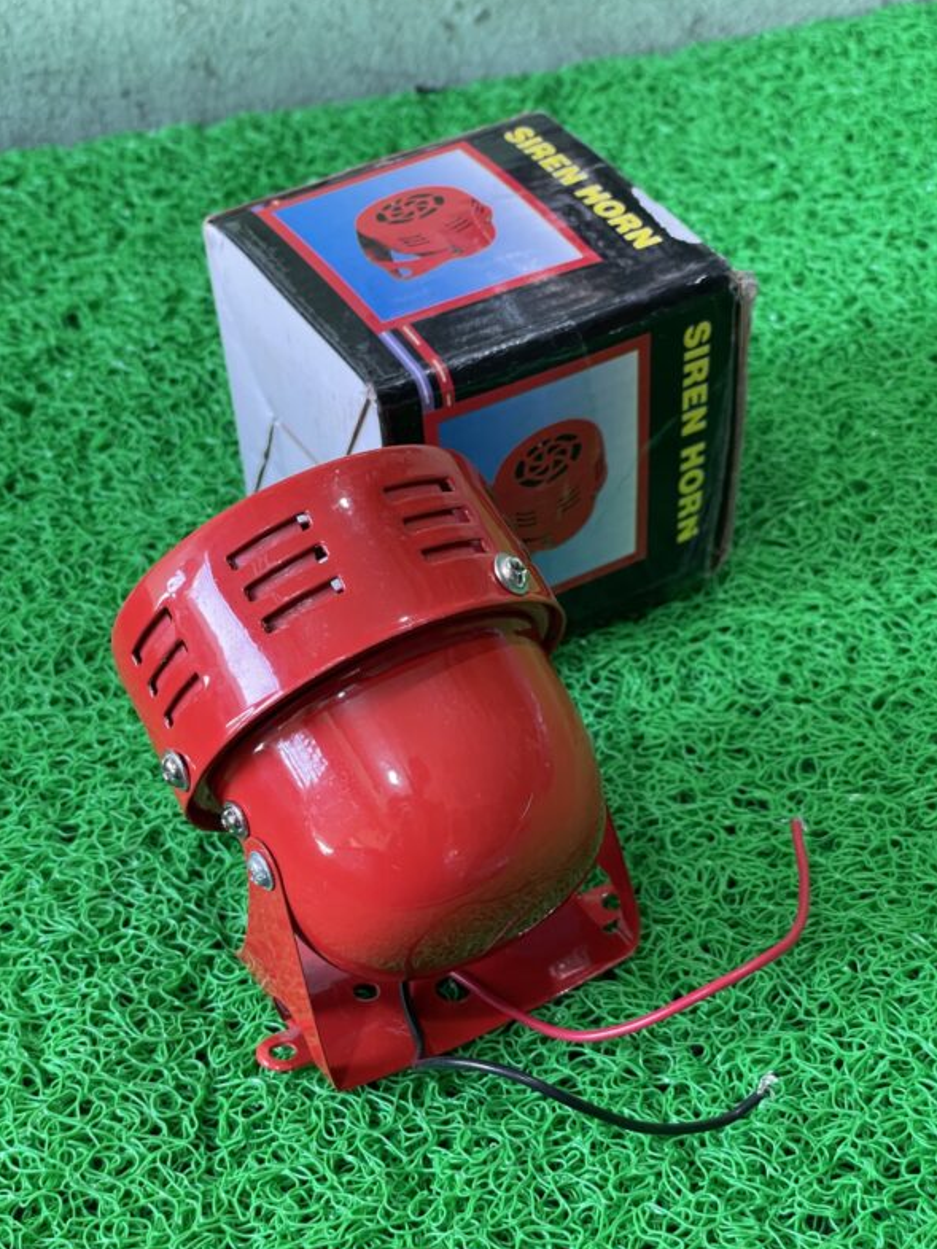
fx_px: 1912
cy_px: 627
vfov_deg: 36.2
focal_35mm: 53
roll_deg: +2.0
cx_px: 474
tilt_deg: -36.5
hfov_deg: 27.5
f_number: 2
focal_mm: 6
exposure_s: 1/50
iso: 160
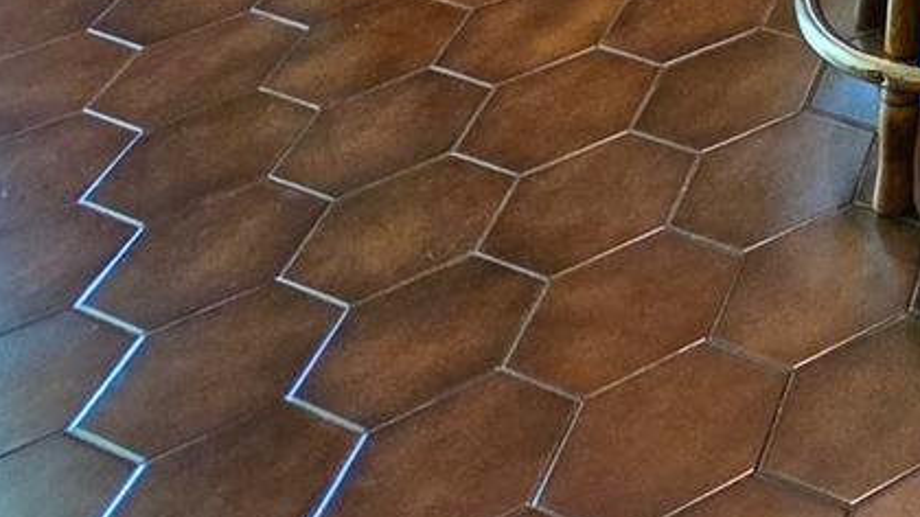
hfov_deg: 21.1
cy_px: -729
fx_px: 1683
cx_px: 1641
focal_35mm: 69
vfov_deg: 13.1
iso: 320
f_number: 1.9
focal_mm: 2.2
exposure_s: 1/60
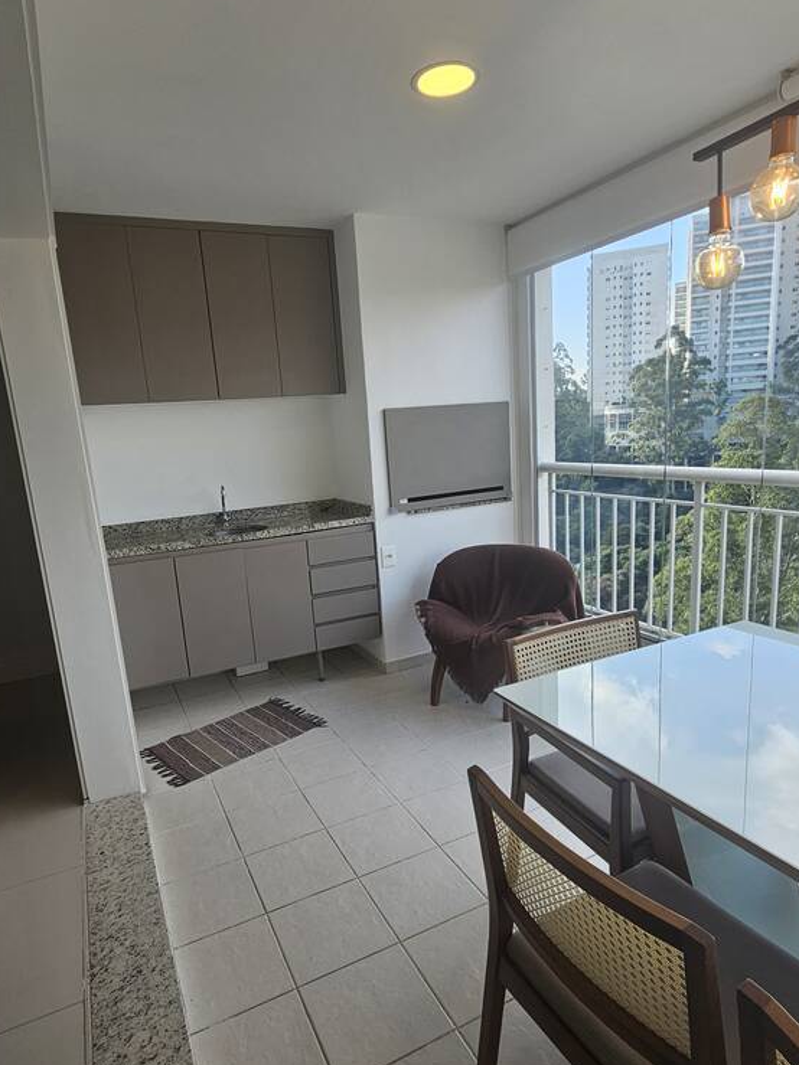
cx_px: 382
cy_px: 571
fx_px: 585
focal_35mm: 19
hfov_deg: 68.6
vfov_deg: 84.5
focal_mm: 2.2
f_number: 2.2
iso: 50
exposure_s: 1/221
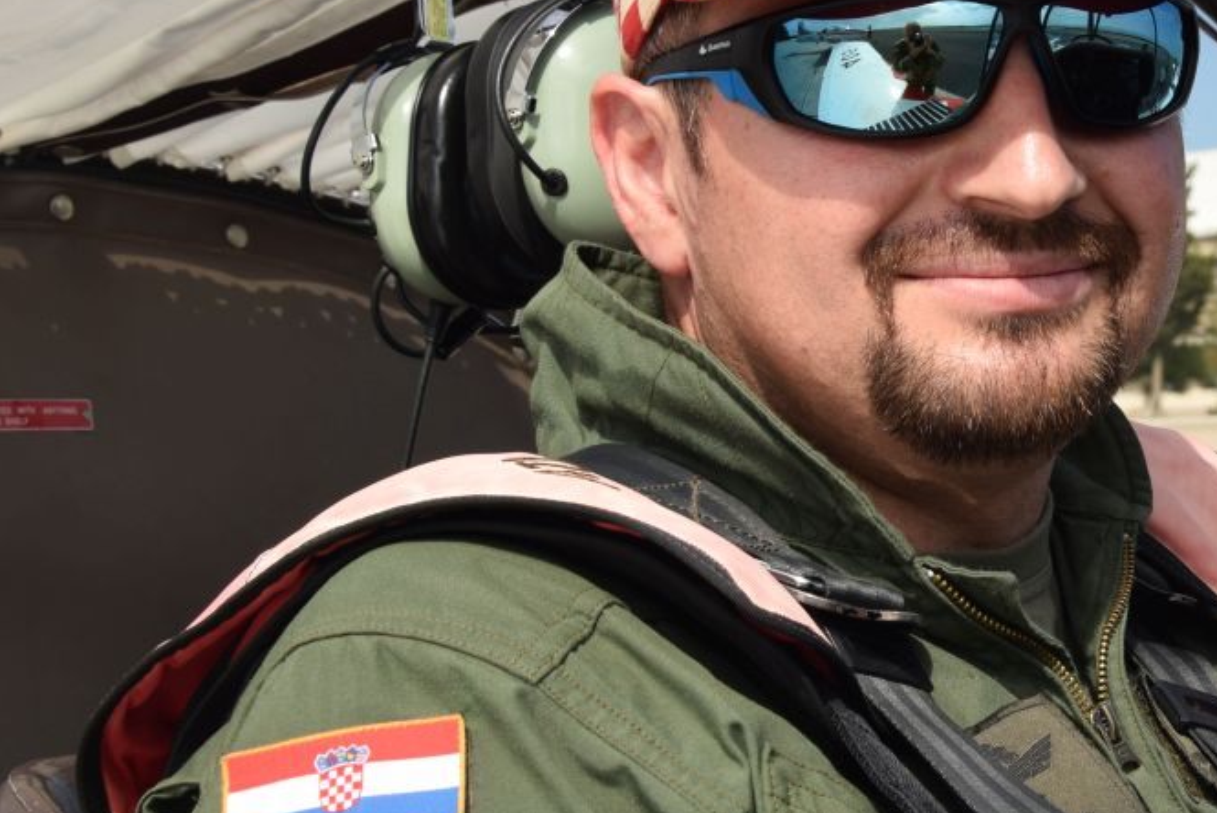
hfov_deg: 21.6
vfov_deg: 15.2
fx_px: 3051
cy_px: 426
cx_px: 1285
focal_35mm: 90
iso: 100
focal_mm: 25
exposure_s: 1/320
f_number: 9
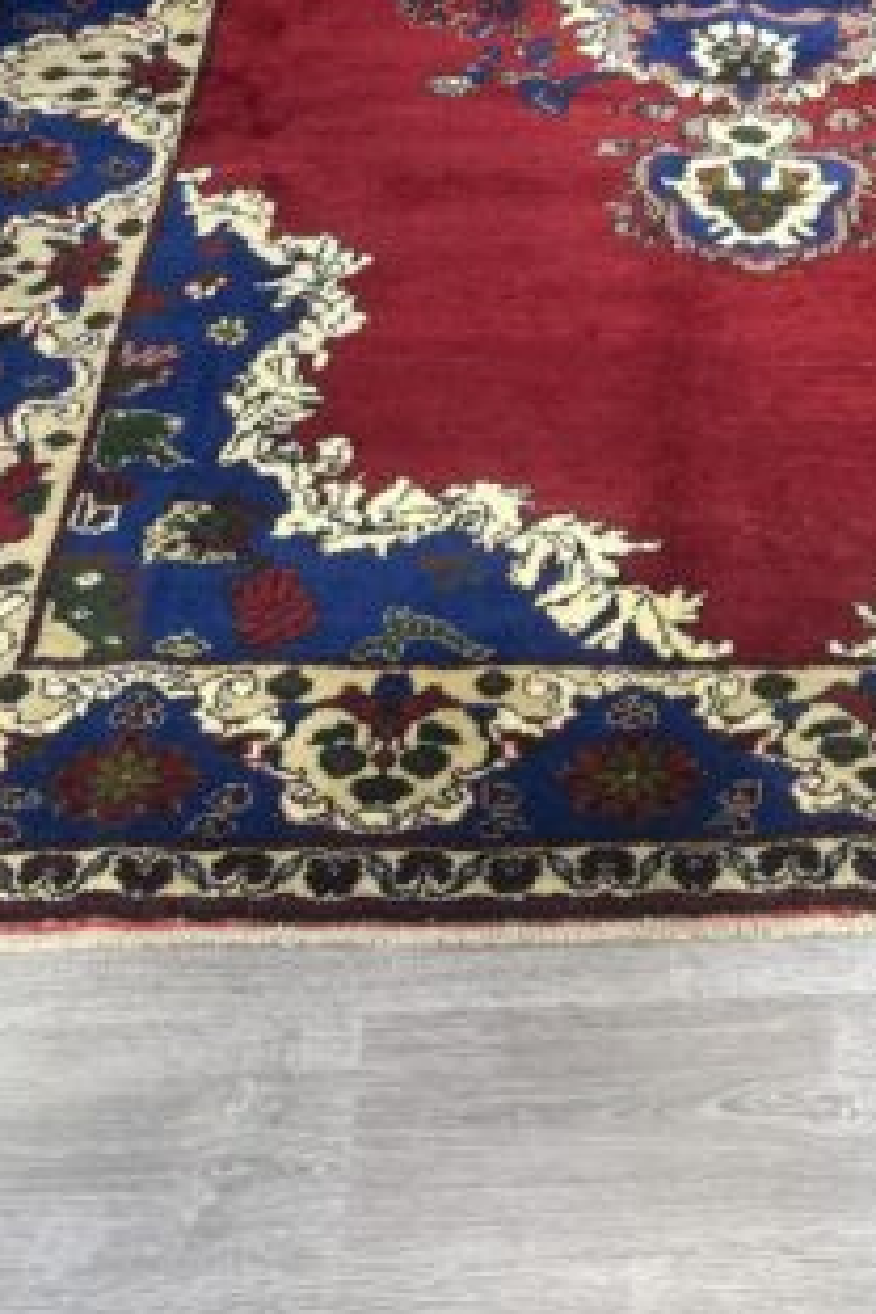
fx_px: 2336
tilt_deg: -28.9
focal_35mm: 64
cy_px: -240
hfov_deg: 20.9
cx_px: 754
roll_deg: -0.2
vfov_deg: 27.8
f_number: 1.78
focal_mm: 6.76
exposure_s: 1/100
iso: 125
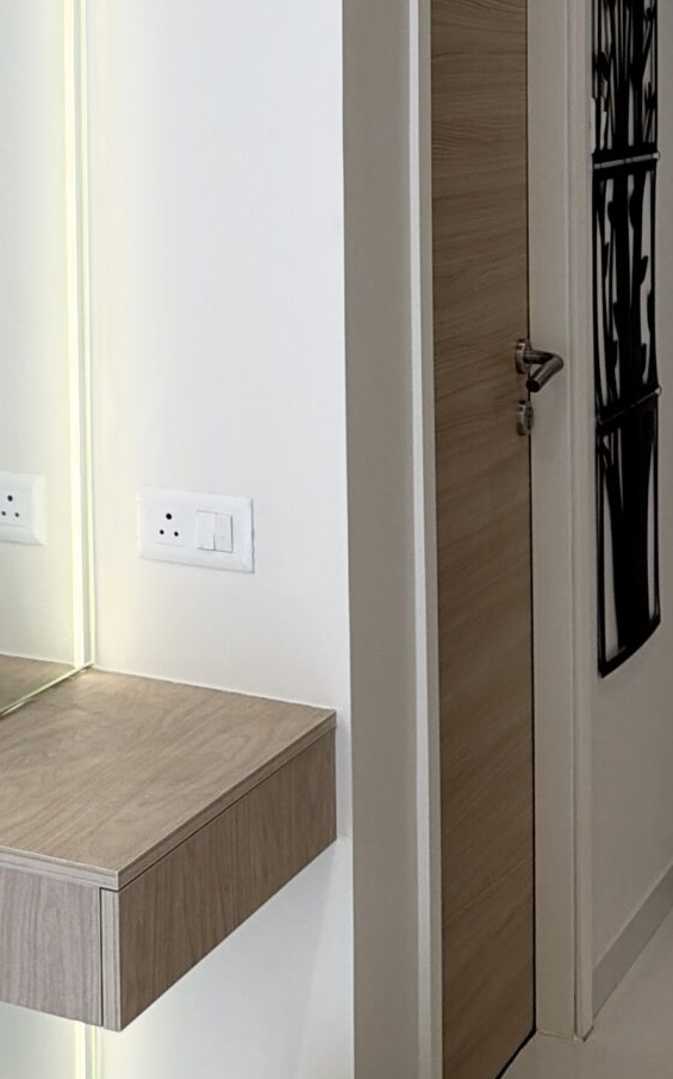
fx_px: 2115
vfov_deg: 27.5
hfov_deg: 17.3
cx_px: -121
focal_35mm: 72
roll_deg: +0.2
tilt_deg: -1.8
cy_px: 93
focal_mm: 6.76
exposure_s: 1/149
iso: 50
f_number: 1.78
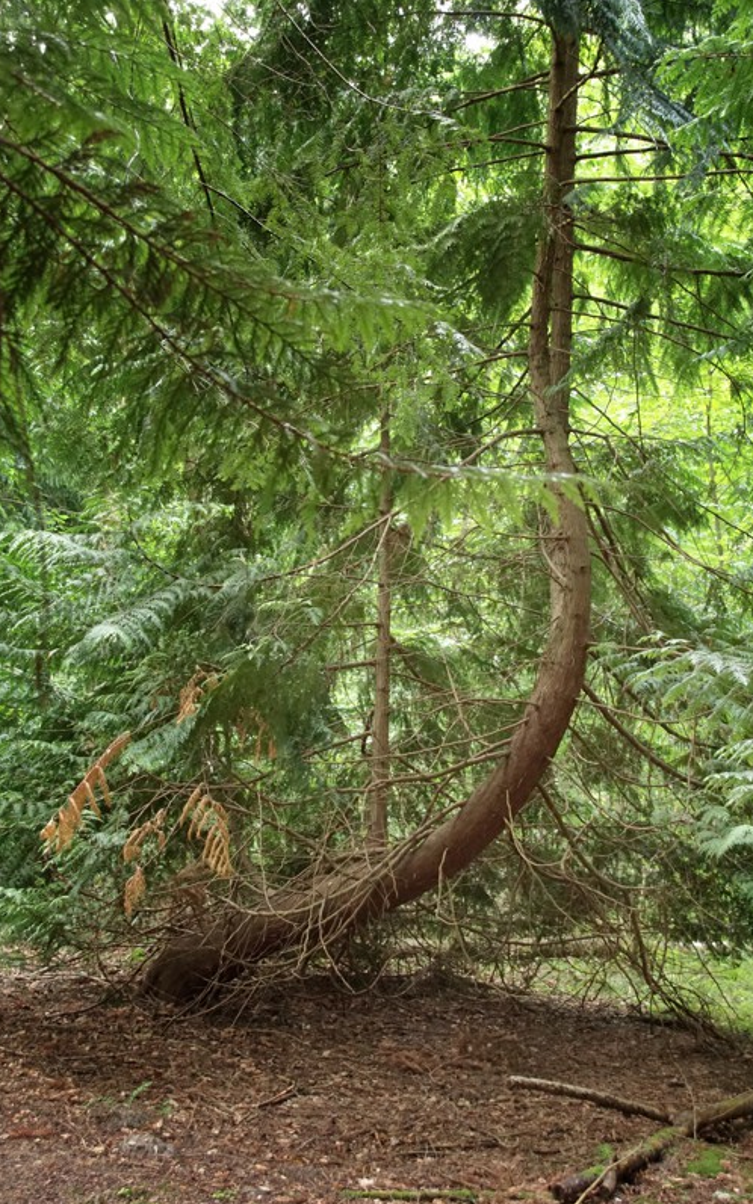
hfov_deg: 28.0
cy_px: 603
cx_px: 365
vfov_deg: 43.5
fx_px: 1511
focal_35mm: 46
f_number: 8
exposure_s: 1/30
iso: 3200
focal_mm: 30
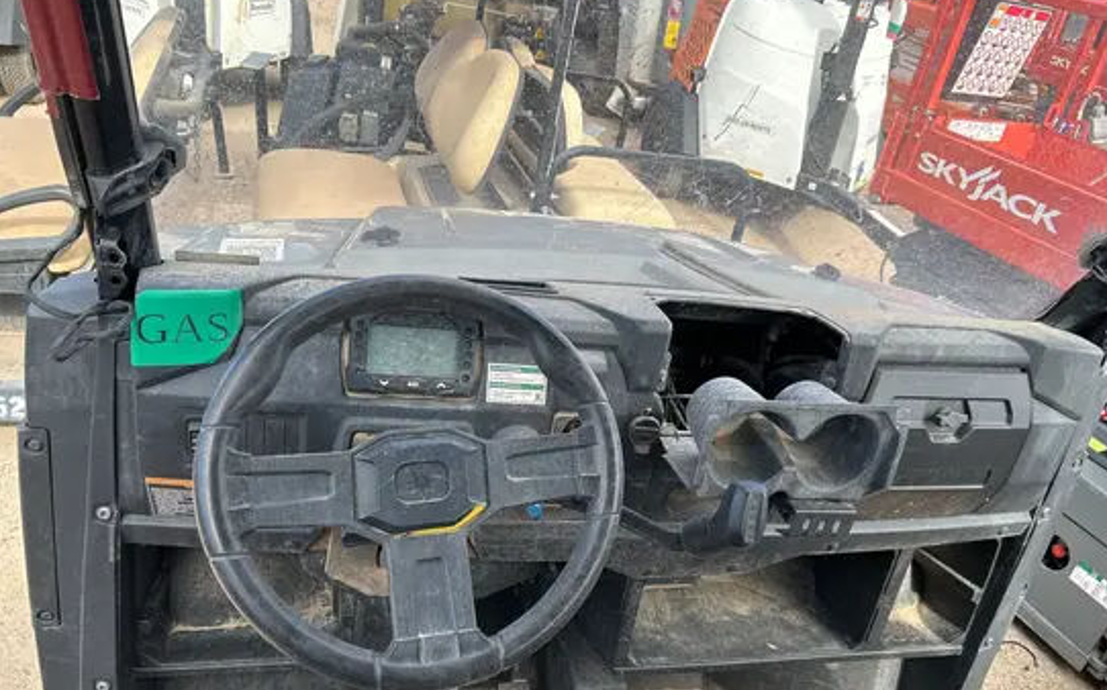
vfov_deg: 44.4
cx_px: 560
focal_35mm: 28
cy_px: 393
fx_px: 844
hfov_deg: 66.5
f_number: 1.5
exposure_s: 1/617
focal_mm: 5.7
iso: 50
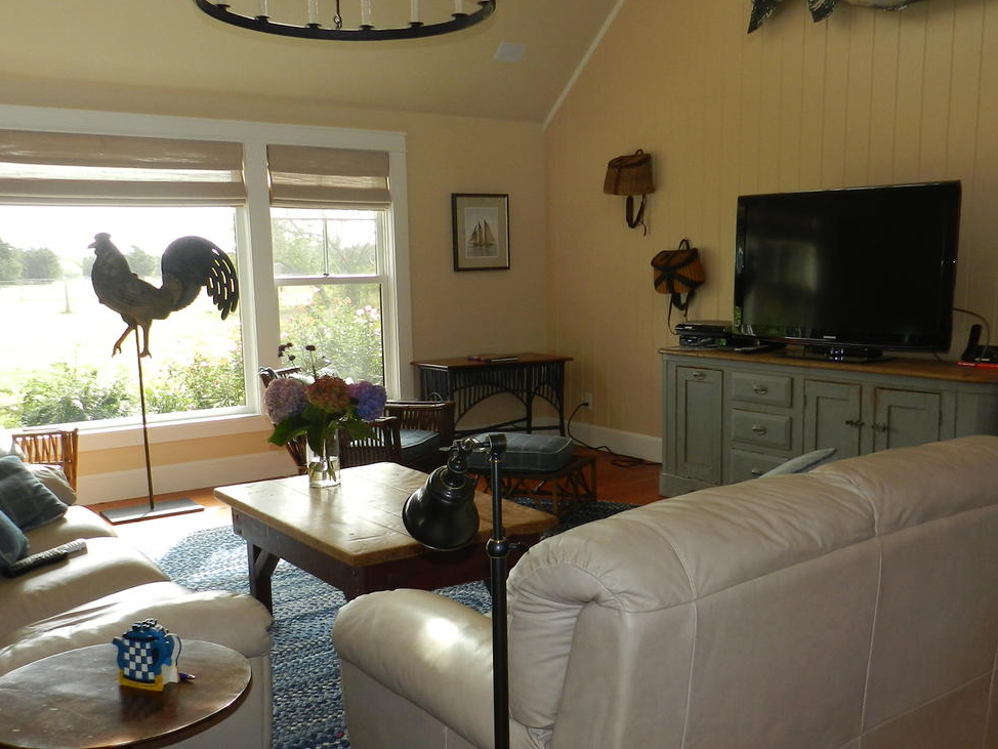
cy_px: 417
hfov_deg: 53.9
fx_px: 980
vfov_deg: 41.7
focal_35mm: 34
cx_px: 506
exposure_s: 1/125
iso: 160
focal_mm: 4
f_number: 3.4
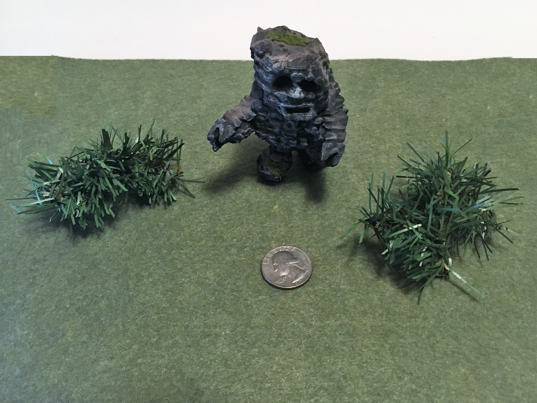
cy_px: 202
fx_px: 450
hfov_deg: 61.7
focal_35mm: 29
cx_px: 268
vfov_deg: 48.2
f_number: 2.2
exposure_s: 1/30
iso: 200
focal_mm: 4.15
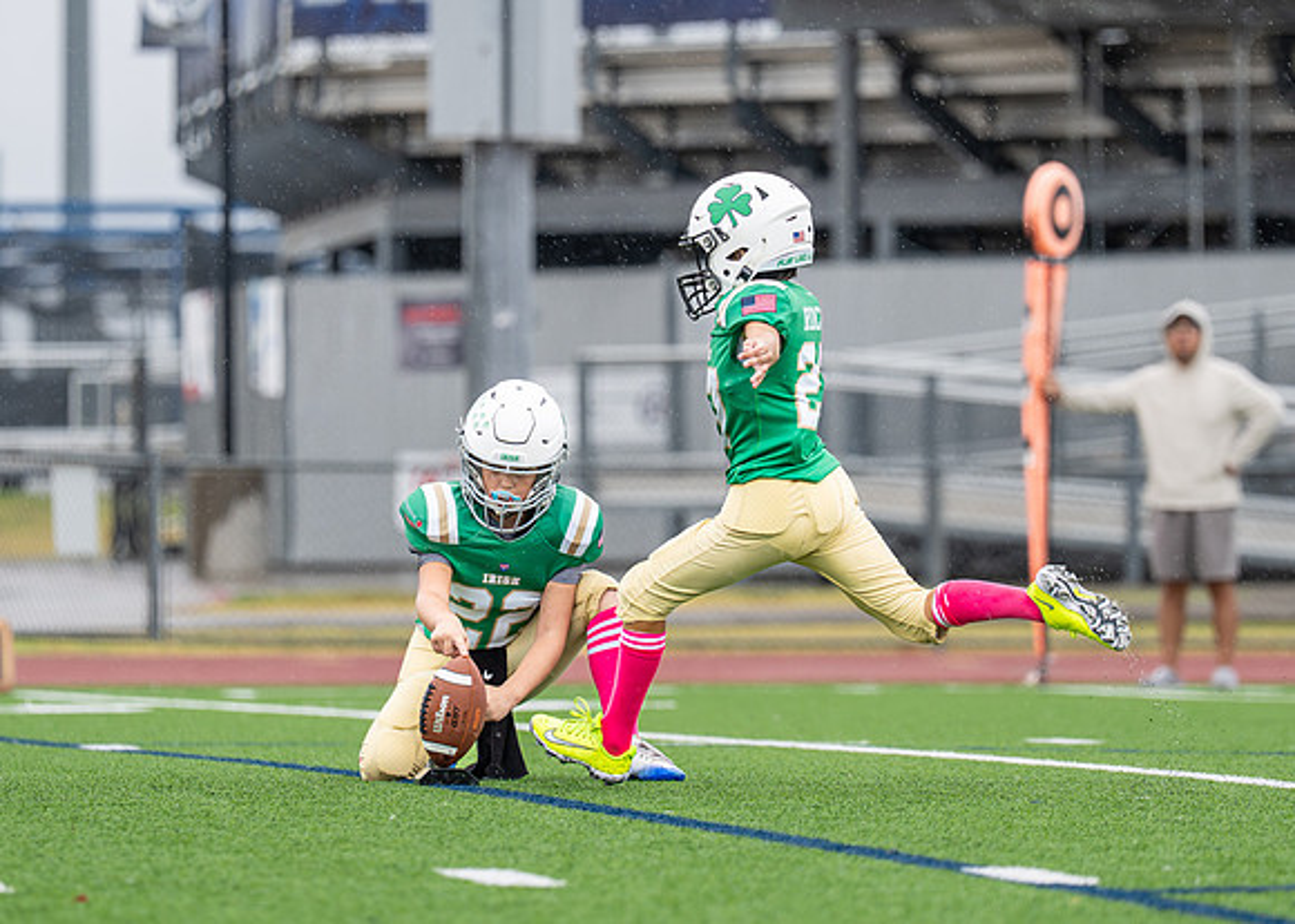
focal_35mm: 305
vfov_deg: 4.7
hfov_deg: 6.6
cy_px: 391
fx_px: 11222
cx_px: 762
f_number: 2.8
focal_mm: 167
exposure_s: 1/1000
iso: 400
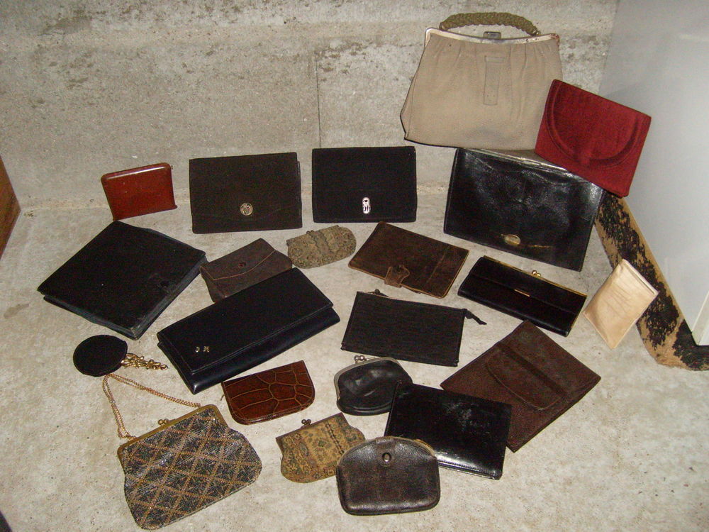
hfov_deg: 52.6
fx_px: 717
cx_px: 354
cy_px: 266
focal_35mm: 35
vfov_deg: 40.7
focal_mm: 5.8
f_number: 2.8
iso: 400
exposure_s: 1/45
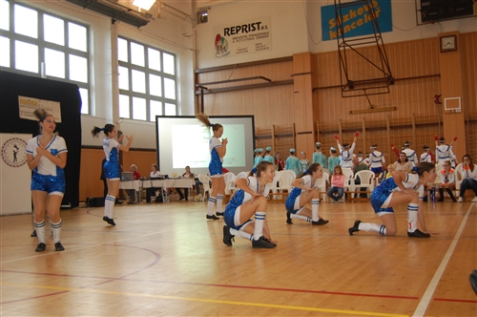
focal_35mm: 39
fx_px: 516
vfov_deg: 34.1
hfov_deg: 49.6
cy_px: 158
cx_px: 238
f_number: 4
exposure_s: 1/100
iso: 400
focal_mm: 26
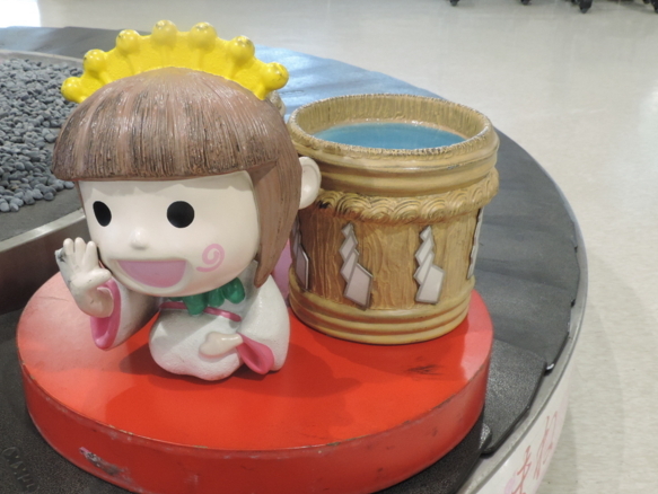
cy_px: 324
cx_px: 264
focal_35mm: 48
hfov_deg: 39.5
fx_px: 913
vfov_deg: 30.1
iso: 400
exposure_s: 1/40
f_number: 3.3
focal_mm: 6.2
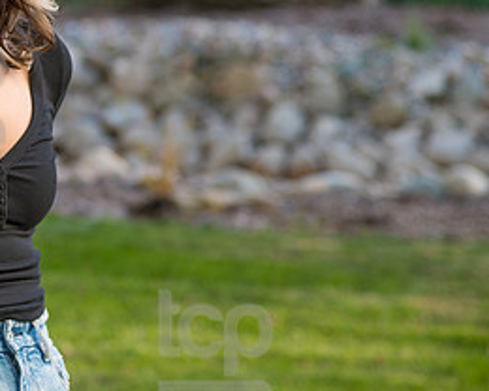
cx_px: 15
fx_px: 3633
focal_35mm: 251
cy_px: 42
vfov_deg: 6.2
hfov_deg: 7.7
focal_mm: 105
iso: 250
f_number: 4.5
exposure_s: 1/250
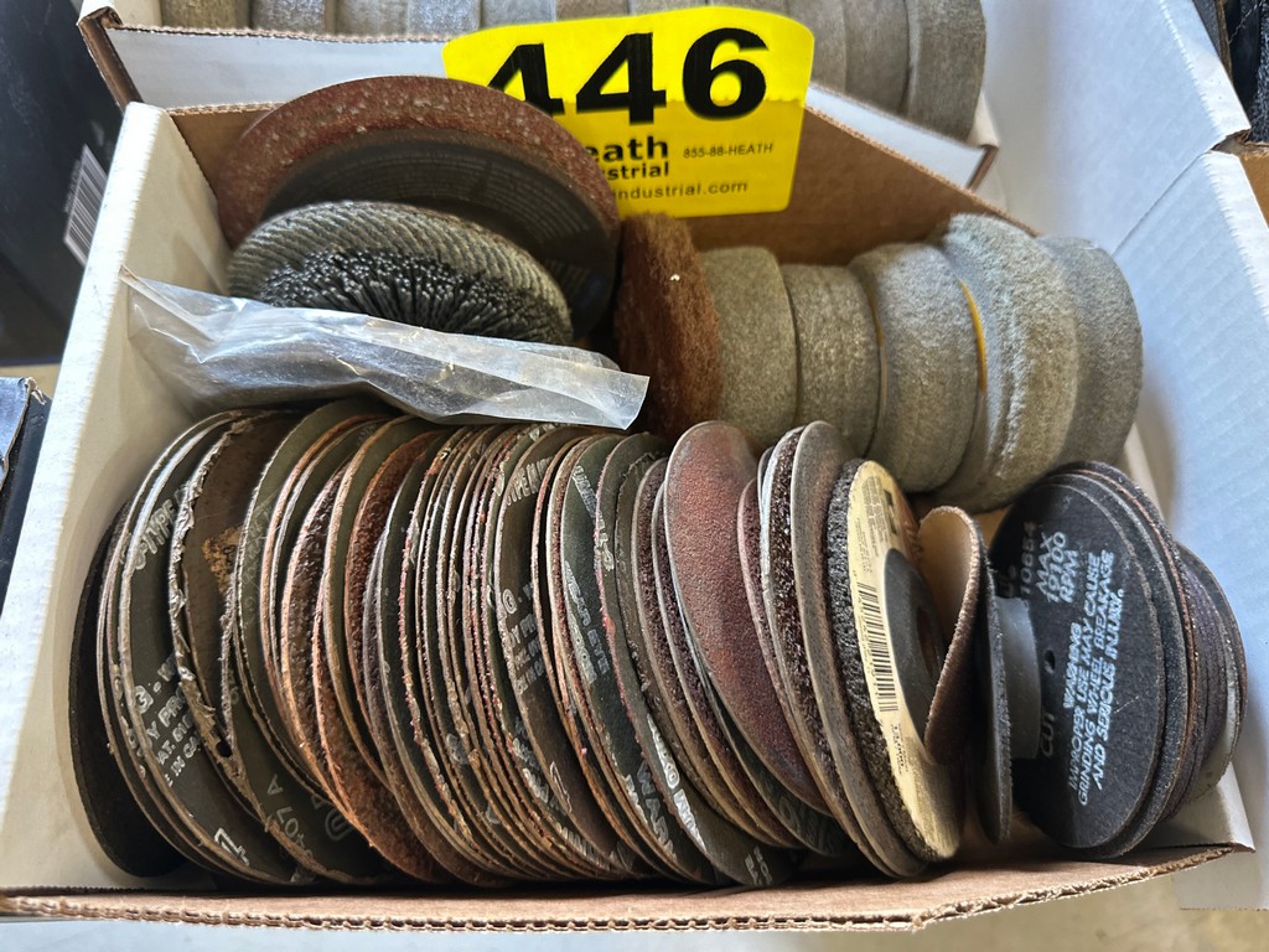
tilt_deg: -66.8
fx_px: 880
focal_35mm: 24
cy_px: 476
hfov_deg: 71.6
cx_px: 634
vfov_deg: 56.8
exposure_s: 1/60
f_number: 1.78
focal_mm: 6.86
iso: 320
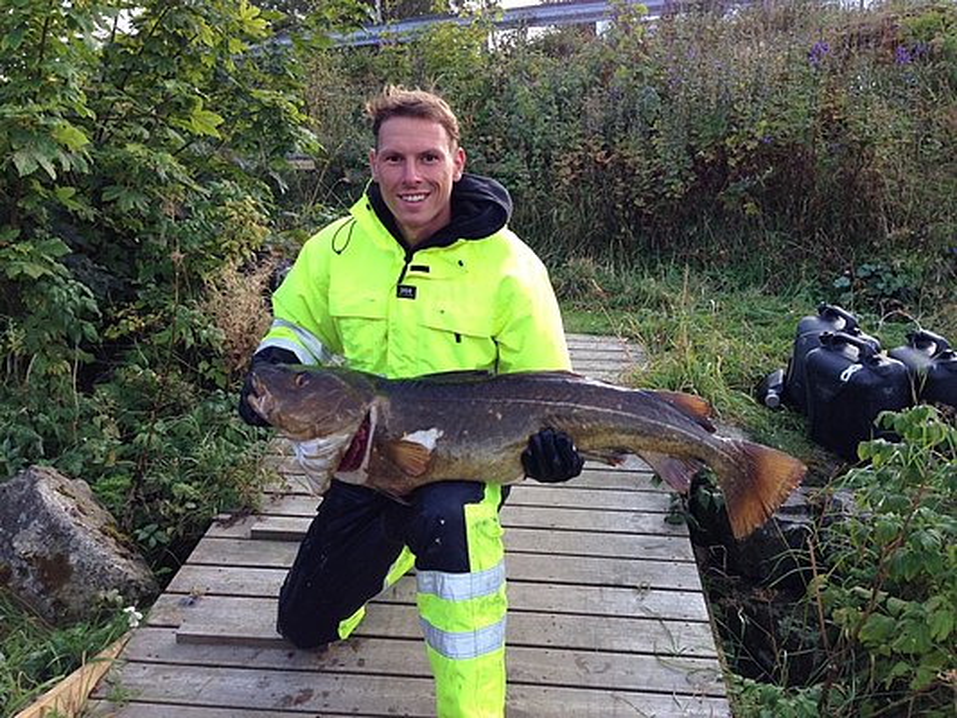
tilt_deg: -5.8
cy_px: 359
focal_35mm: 33
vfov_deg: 43.0
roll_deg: -1.3
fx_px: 913
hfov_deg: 55.3
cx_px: 478
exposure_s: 1/254
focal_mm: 4.12
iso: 50
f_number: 2.4
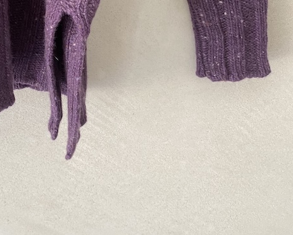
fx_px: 512
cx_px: 65
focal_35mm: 59
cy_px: -7
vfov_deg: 24.5
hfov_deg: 31.3
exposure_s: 1/60
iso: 200
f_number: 1.8
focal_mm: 4.25
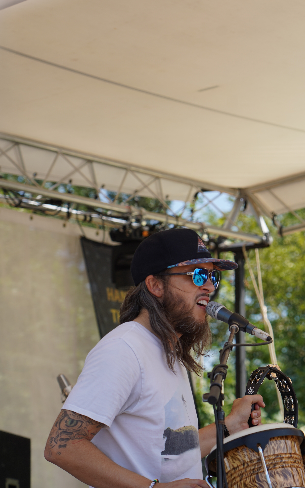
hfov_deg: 8.1
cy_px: 244
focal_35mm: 161
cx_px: 312
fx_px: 2141
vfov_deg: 13.0
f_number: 5.6
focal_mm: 105
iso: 100
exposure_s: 1/320
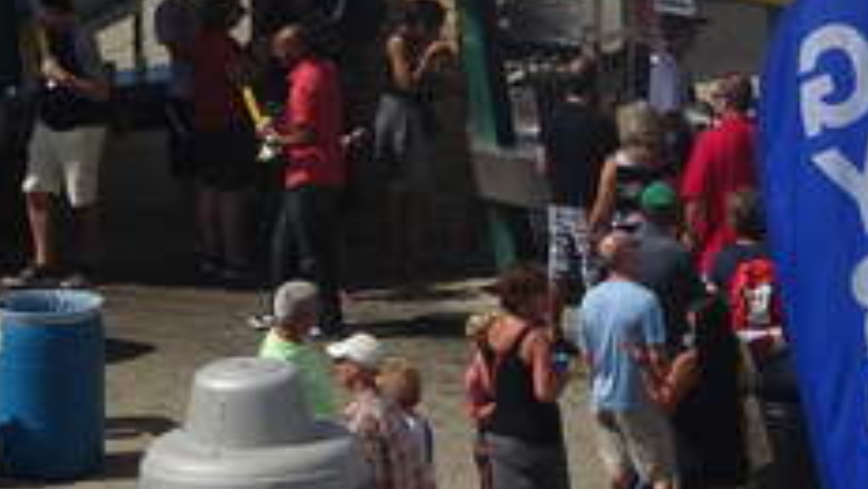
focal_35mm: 380
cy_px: -500
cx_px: 496
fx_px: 8747
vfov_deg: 3.2
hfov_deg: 5.7
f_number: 5
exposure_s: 1/800
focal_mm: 17.97
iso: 80
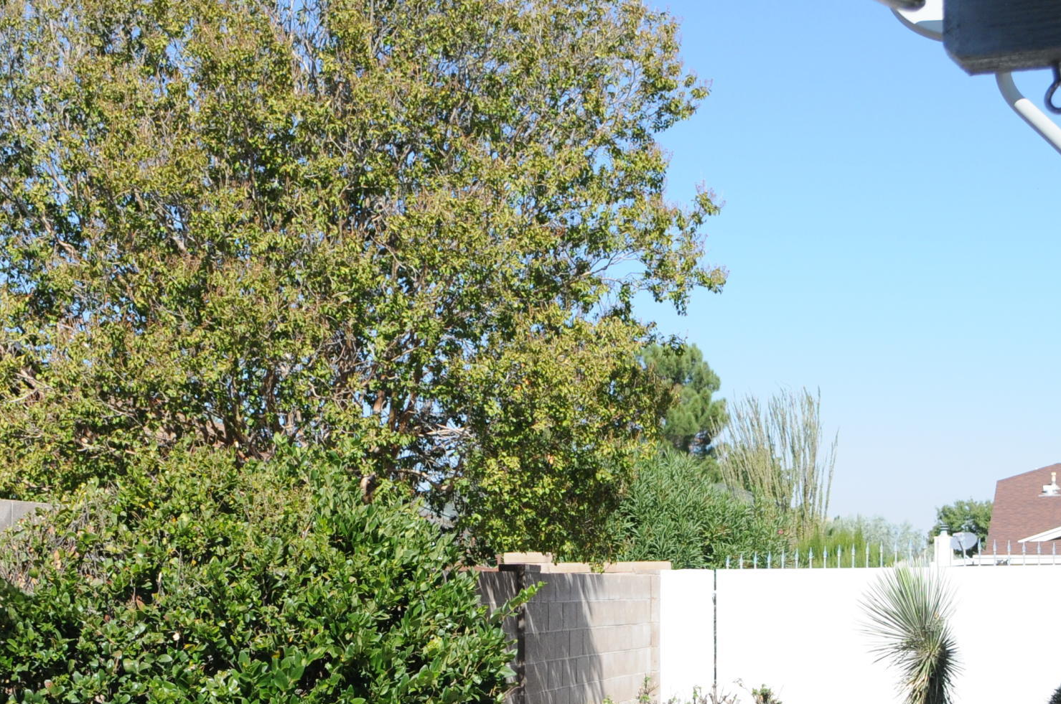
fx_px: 1972
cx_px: 513
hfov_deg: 30.1
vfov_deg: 19.7
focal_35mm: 67
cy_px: 675
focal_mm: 22
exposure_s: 1/1000
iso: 320
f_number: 5.6
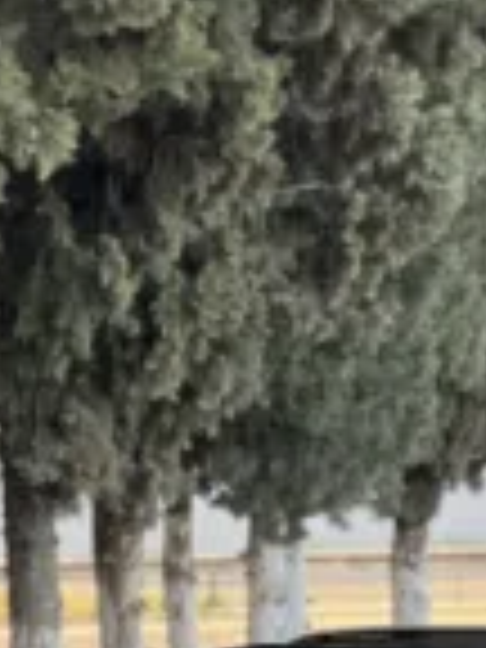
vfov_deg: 9.2
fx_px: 4006
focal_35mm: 214
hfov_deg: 6.9
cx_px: 495
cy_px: 554
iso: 200
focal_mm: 9
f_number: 2.8
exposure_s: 1/121
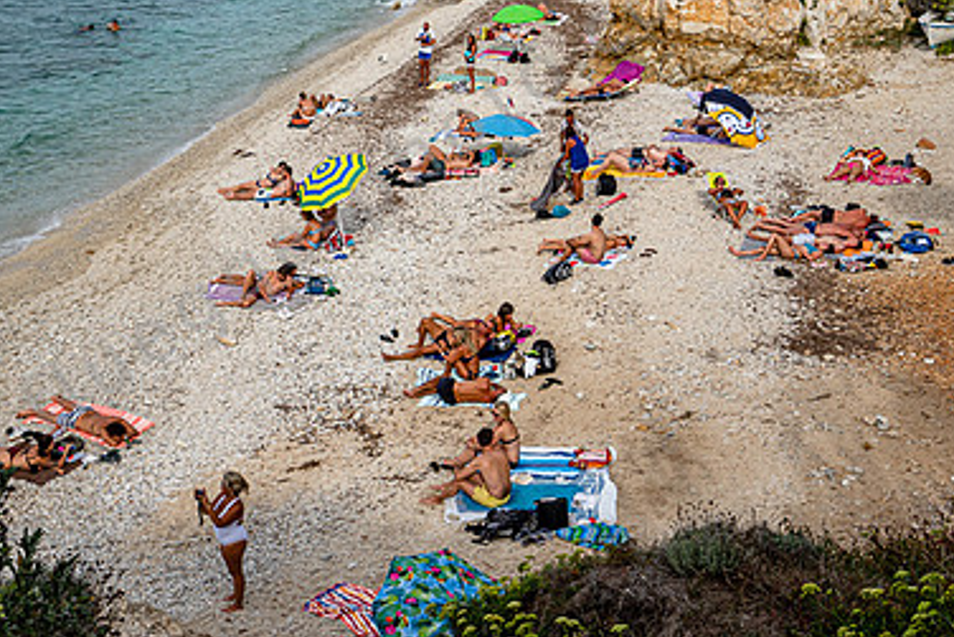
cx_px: 383
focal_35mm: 54
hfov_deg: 36.7
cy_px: 174
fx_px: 1431
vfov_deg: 24.8
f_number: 13
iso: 400
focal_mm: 35
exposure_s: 1/500
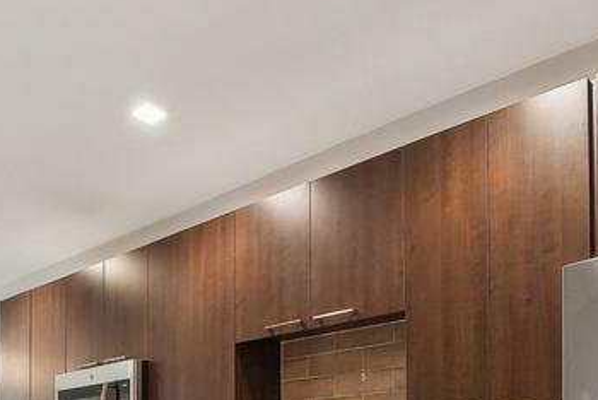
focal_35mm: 38
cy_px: 475
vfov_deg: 30.2
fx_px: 632
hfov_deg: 50.7
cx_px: 290
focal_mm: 13
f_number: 7.1
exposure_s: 1/40
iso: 640
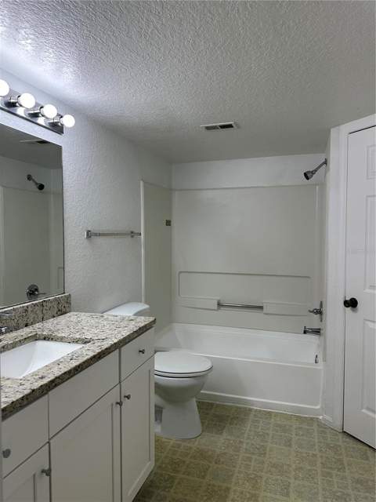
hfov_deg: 56.8
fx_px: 348
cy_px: 251
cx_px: 188
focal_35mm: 24
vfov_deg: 71.6
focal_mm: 6.86
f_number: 1.78
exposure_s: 1/184
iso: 80
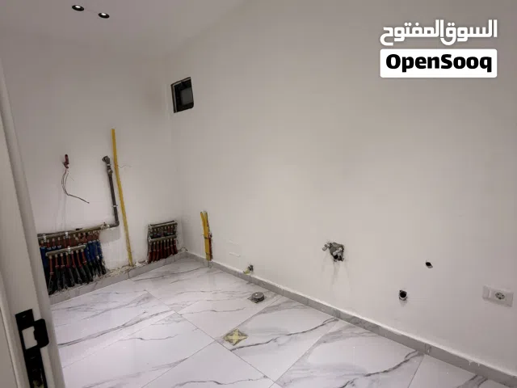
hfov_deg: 102.1
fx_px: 209
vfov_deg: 85.7
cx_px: 258
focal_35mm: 14
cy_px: 194
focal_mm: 2.22
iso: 80
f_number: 2.2
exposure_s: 1/109
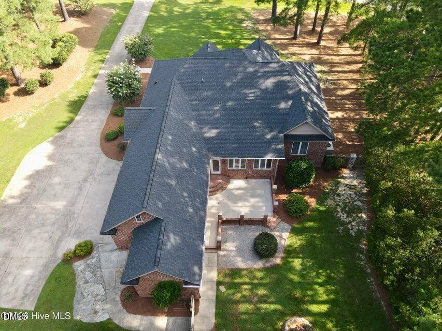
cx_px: 221
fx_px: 306
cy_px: 166
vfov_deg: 56.8
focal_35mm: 24
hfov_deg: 71.6
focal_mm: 4.5
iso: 100
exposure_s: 1/80
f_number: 2.8
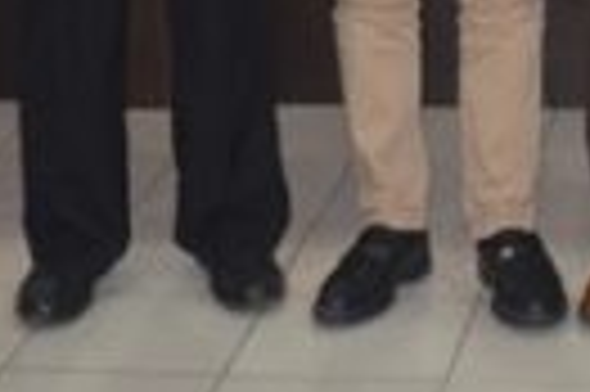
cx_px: 691
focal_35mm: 169
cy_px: -554
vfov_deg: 7.6
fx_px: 2761
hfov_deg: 12.0
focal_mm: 21
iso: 800
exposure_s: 1/60
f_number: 3.8
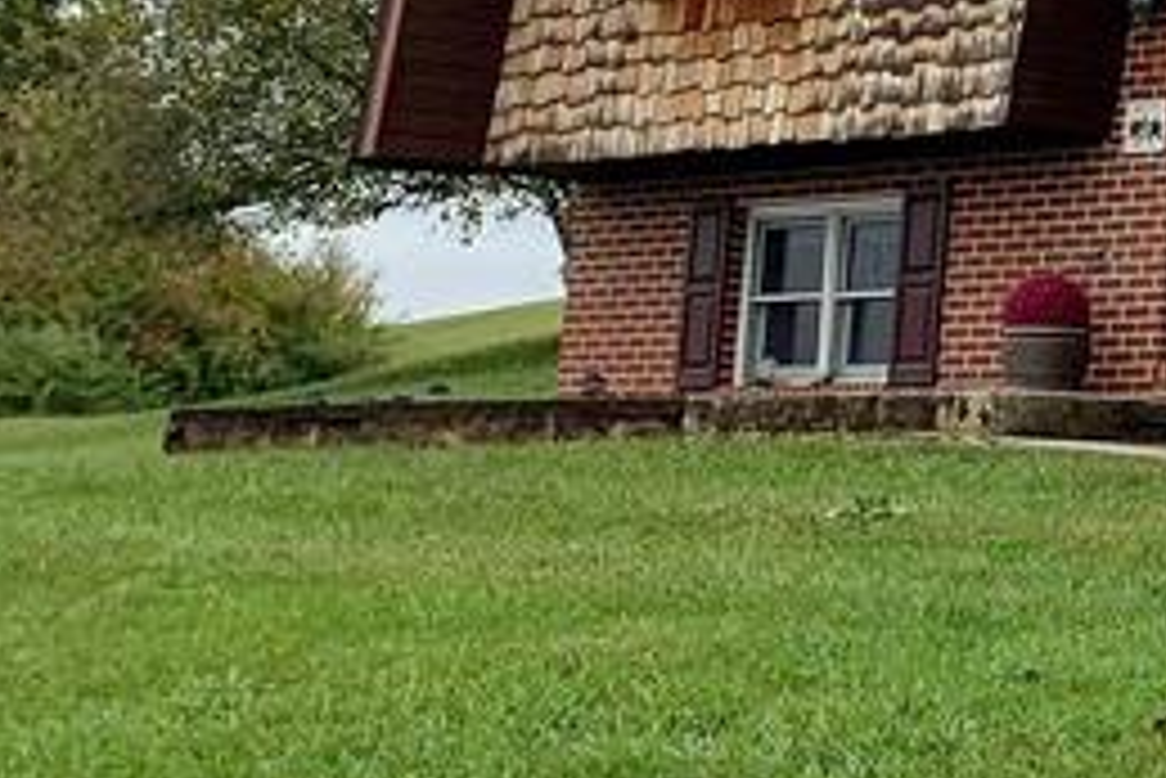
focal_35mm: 107
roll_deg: -1.0
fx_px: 3467
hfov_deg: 15.7
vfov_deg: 12.6
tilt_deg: +10.1
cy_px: -36
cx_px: 2215
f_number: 1.8
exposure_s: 1/372
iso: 25
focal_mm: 4.25
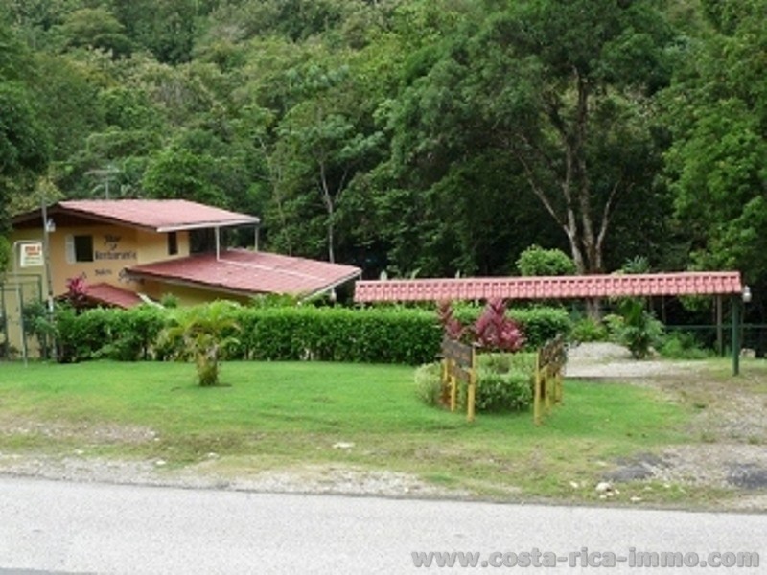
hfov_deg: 45.8
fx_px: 908
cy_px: 288
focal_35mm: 41
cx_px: 384
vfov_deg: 35.1
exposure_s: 1/100
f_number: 4
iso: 100
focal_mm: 4.8
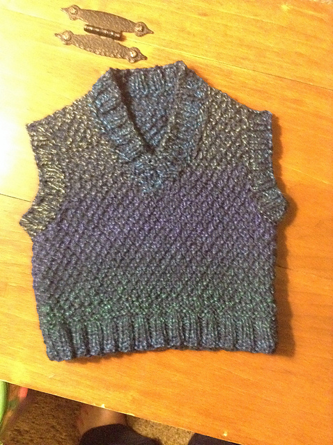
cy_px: 222
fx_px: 424
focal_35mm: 33
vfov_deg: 55.4
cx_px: 166
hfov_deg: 42.8
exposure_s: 1/15
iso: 640
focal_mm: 3.3
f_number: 2.4
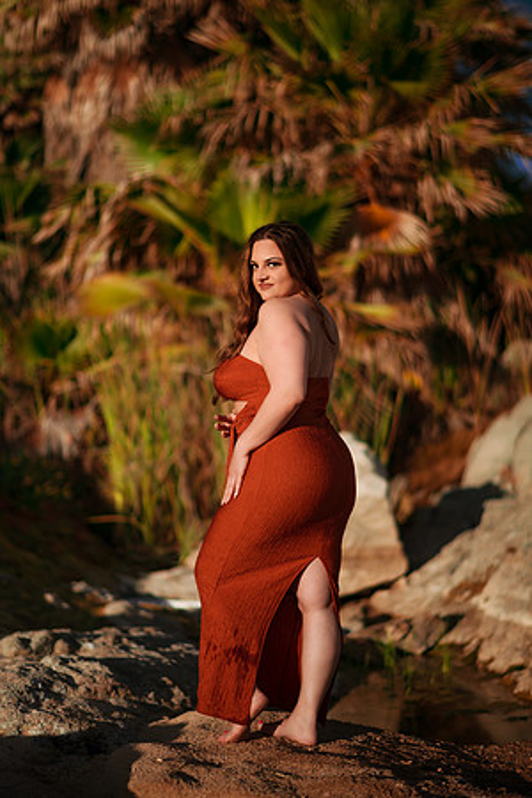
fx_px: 1286
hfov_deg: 23.4
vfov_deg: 34.5
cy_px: 399
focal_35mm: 58
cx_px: 266
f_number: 1.4
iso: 100
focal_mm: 58
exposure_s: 1/8000
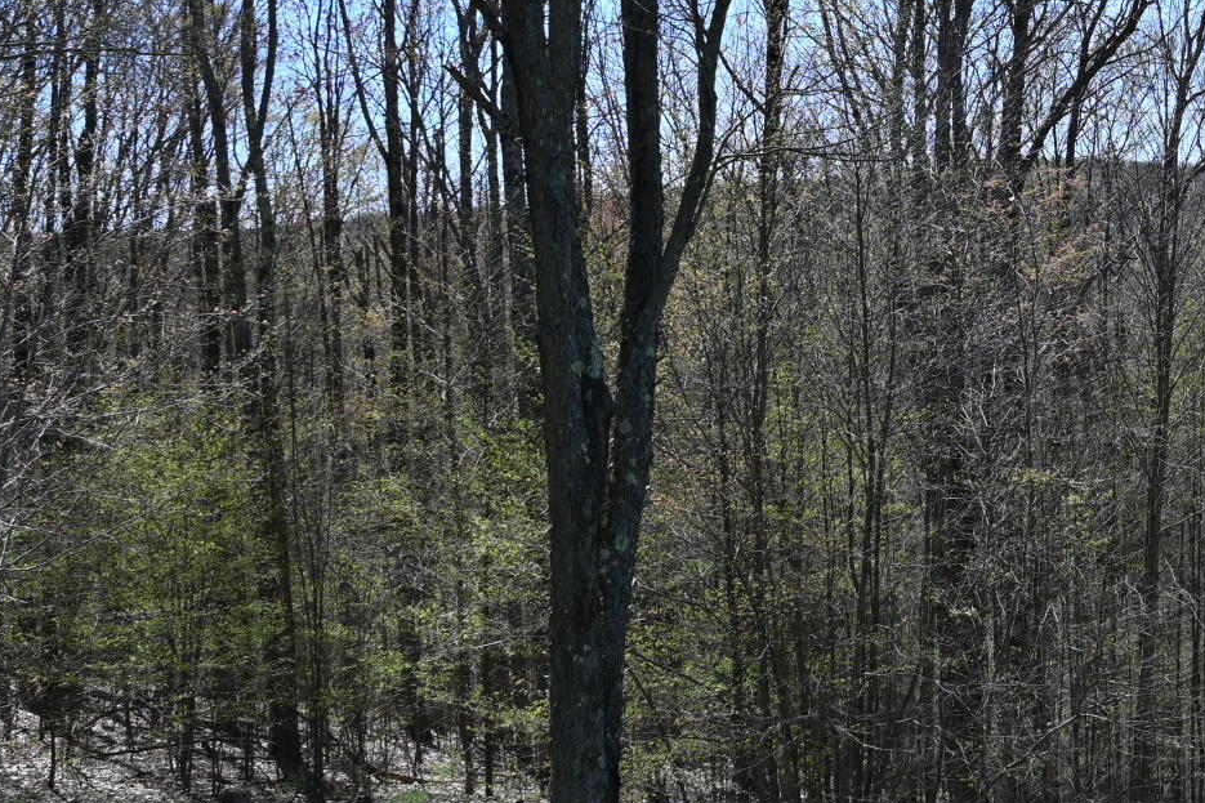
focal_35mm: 77
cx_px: 1112
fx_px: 2577
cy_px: 180
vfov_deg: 17.6
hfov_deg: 25.4
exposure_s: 1/320
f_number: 6.3
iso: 100
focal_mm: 24
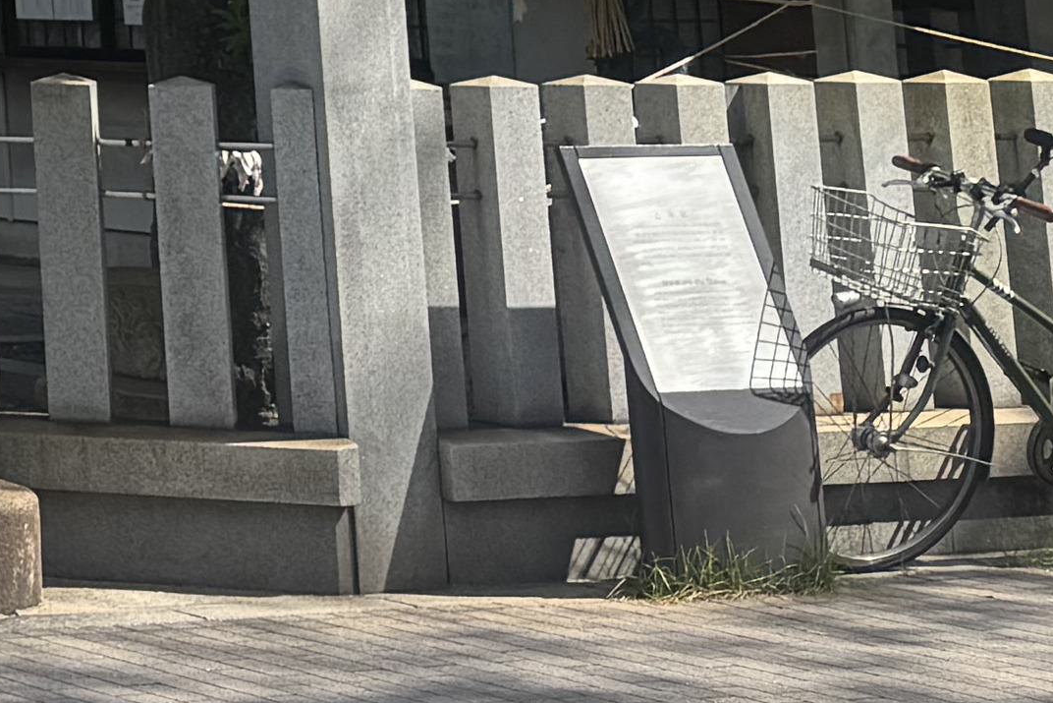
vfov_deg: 9.5
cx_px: -1326
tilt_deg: +10.0
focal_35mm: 133
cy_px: -761
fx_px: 3891
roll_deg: +0.1
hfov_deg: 12.6
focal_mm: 6.76
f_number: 1.78
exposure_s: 1/2041
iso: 80
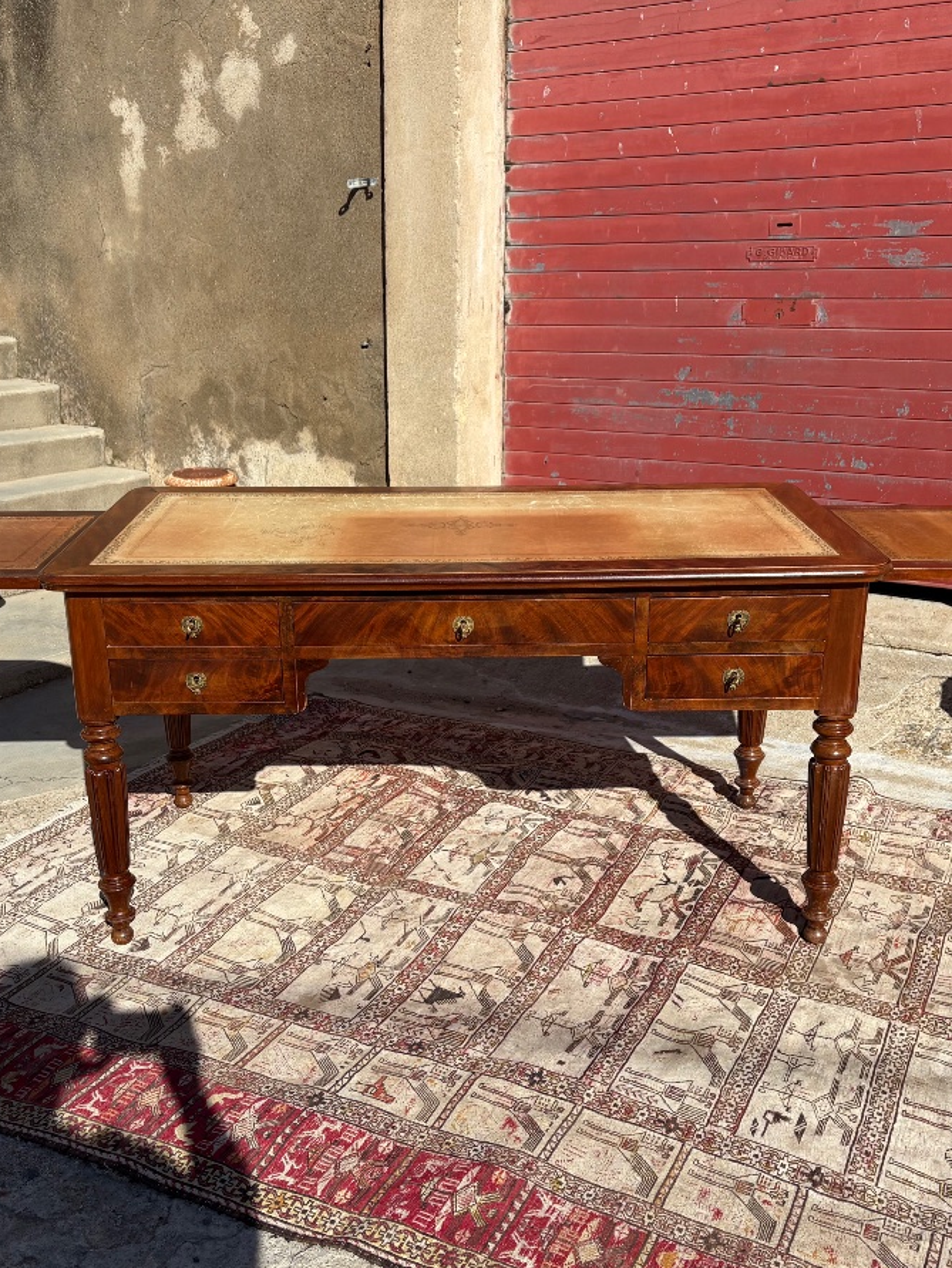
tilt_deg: -15.8
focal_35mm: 35
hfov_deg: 40.7
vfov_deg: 52.6
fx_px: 1282
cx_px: 434
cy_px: 639
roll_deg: +1.0
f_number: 1.6
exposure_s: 1/4329
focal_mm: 5.96
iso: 50
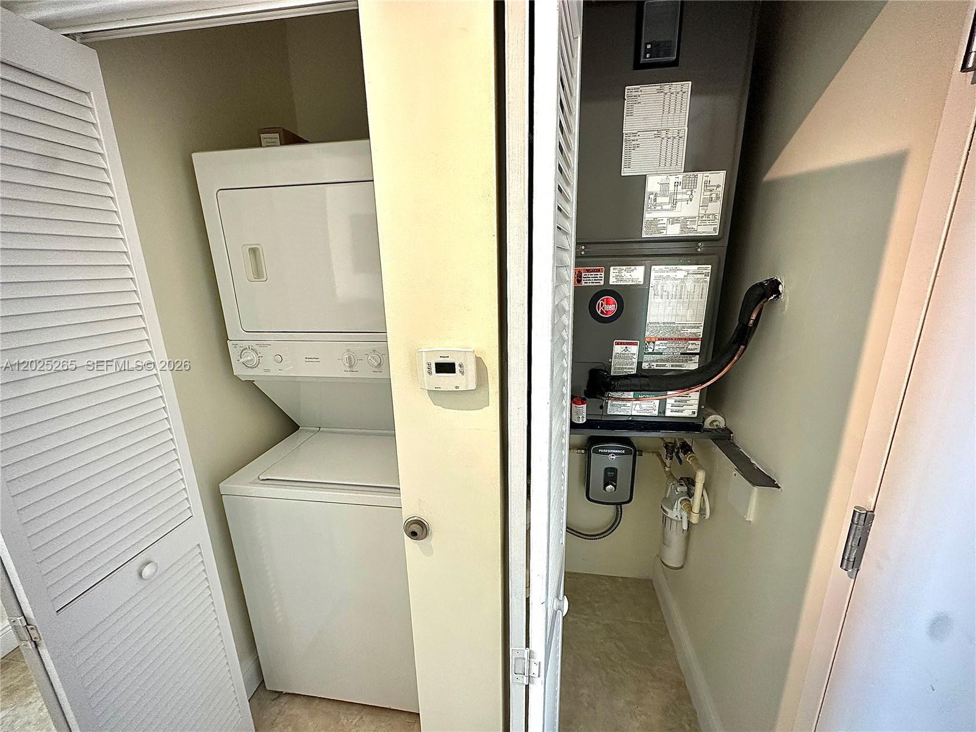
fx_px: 395
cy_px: 366
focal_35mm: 14
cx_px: 488
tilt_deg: -14.6
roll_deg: +0.7
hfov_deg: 102.1
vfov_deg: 85.7
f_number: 2.2
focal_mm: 2.22
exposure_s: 1/120
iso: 200
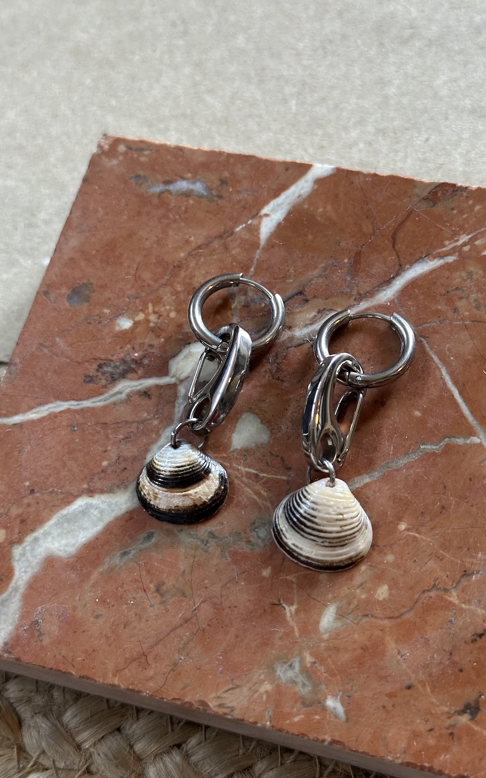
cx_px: 288
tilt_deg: -62.9
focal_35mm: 51
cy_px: 389
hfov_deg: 25.3
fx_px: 1081
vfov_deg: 39.6
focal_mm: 6.86
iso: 320
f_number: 1.78
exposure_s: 1/40
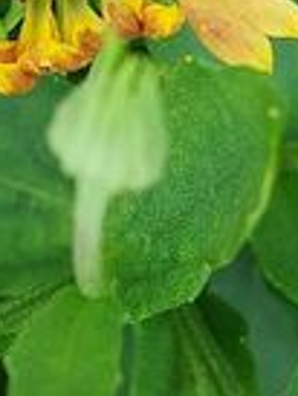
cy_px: 29
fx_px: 1673
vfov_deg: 13.4
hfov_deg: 10.2
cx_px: 111
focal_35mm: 146
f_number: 1.8
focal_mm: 5.23
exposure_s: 1/252
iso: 25
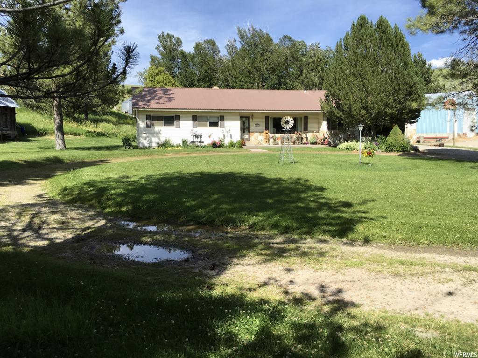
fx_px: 400
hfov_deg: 61.7
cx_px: 239
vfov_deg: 48.2
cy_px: 179
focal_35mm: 29
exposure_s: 1/1131
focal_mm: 4.15
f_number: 2.2
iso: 25
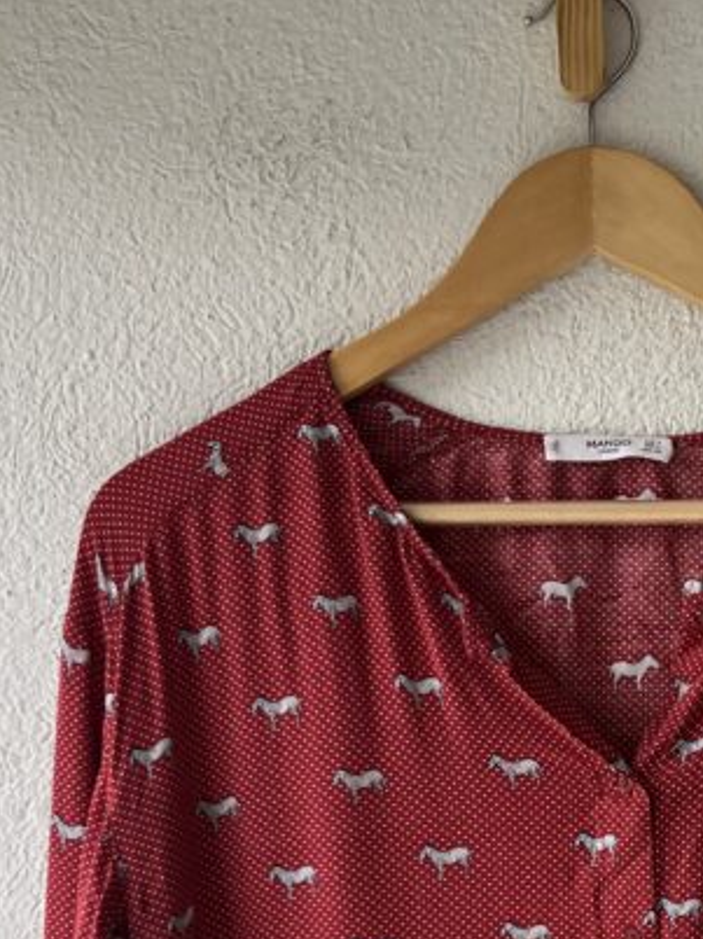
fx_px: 1870
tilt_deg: -1.9
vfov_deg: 27.3
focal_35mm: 69
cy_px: 828
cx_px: 593
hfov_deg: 21.0
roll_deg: +0.6
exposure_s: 1/121
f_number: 1.5
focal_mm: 5.7
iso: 64
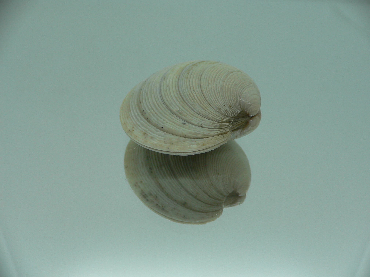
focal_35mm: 35
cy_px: 138
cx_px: 185
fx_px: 374
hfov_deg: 52.6
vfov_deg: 40.7
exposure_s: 1/60
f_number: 2.8
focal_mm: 4.6
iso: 80
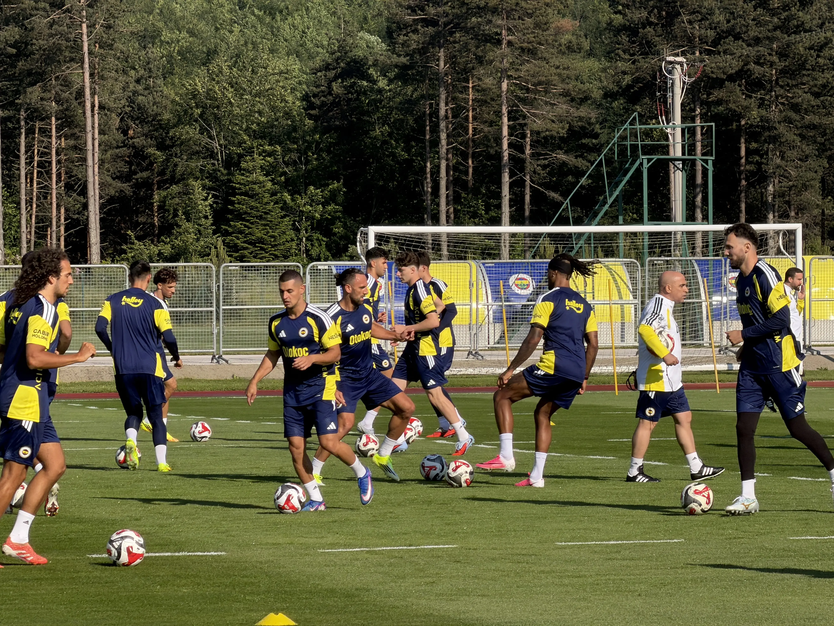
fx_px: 4819
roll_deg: +0.6
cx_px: 417
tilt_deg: -0.8
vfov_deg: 7.4
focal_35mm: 200
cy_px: 313
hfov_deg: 9.9
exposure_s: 1/639
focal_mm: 16.89
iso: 20
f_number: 2.8
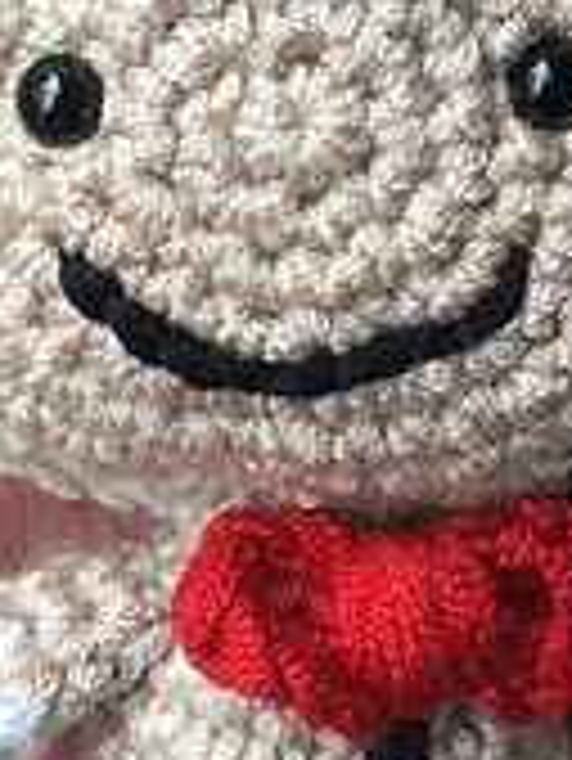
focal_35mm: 110
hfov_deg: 13.5
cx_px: 279
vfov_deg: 17.7
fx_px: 2420
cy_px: 139
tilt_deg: -69.8
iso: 80
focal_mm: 4.15
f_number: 2.2
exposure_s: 1/33
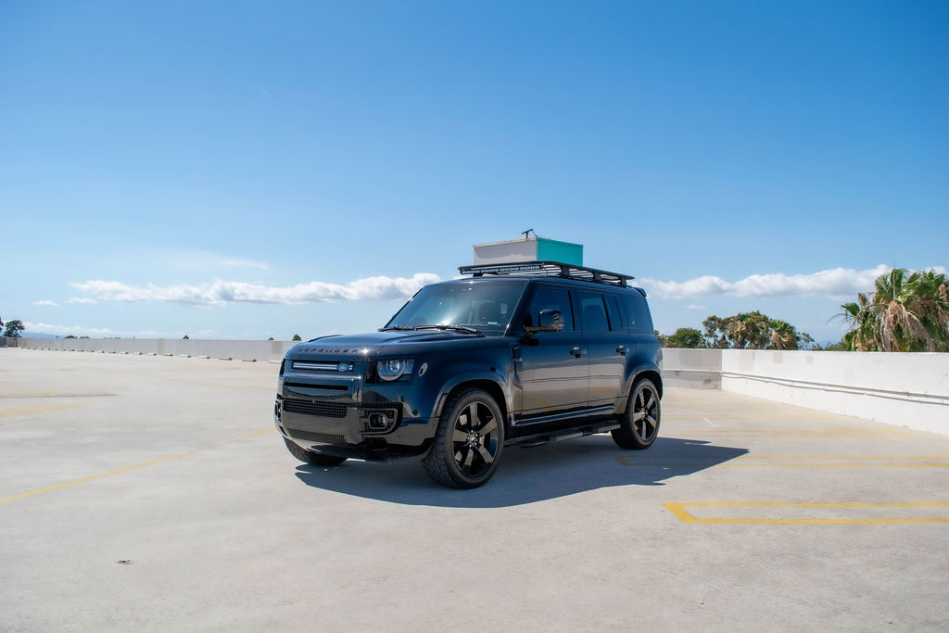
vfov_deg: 47.9
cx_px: 474
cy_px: 316
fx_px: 712
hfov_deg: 67.4
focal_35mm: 27
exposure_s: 1/2000
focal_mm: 18
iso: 400
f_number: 7.1
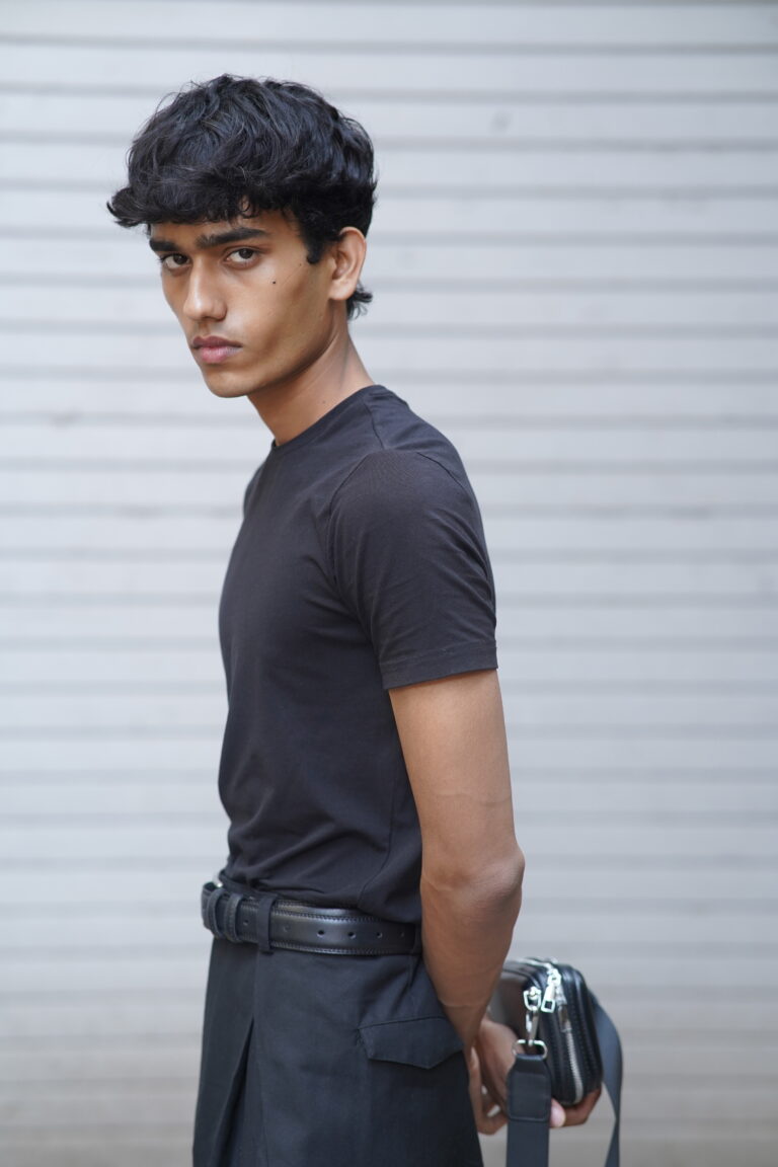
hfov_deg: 16.1
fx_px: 2755
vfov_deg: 23.9
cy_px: 584
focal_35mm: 85
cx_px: 389
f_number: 2.8
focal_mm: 85
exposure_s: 1/125
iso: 500
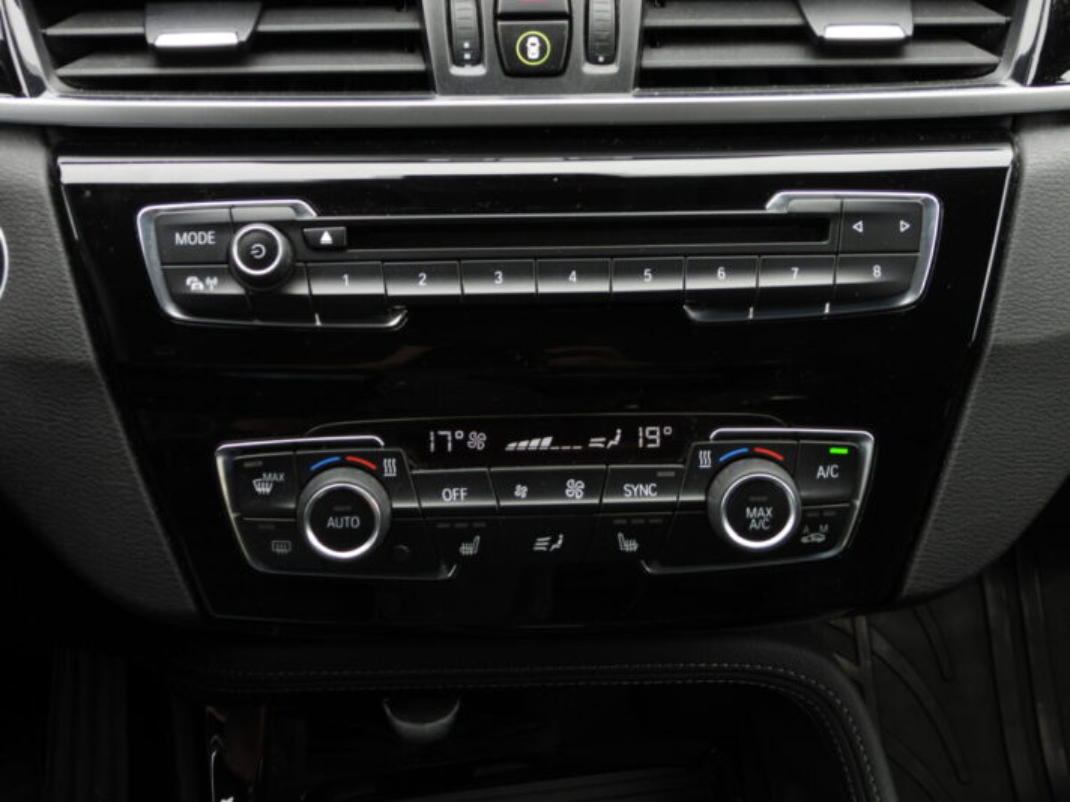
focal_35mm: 60
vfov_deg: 24.4
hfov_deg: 32.2
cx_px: 535
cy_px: 401
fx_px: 1855
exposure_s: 1/60
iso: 100
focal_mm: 10.7
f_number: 3.5
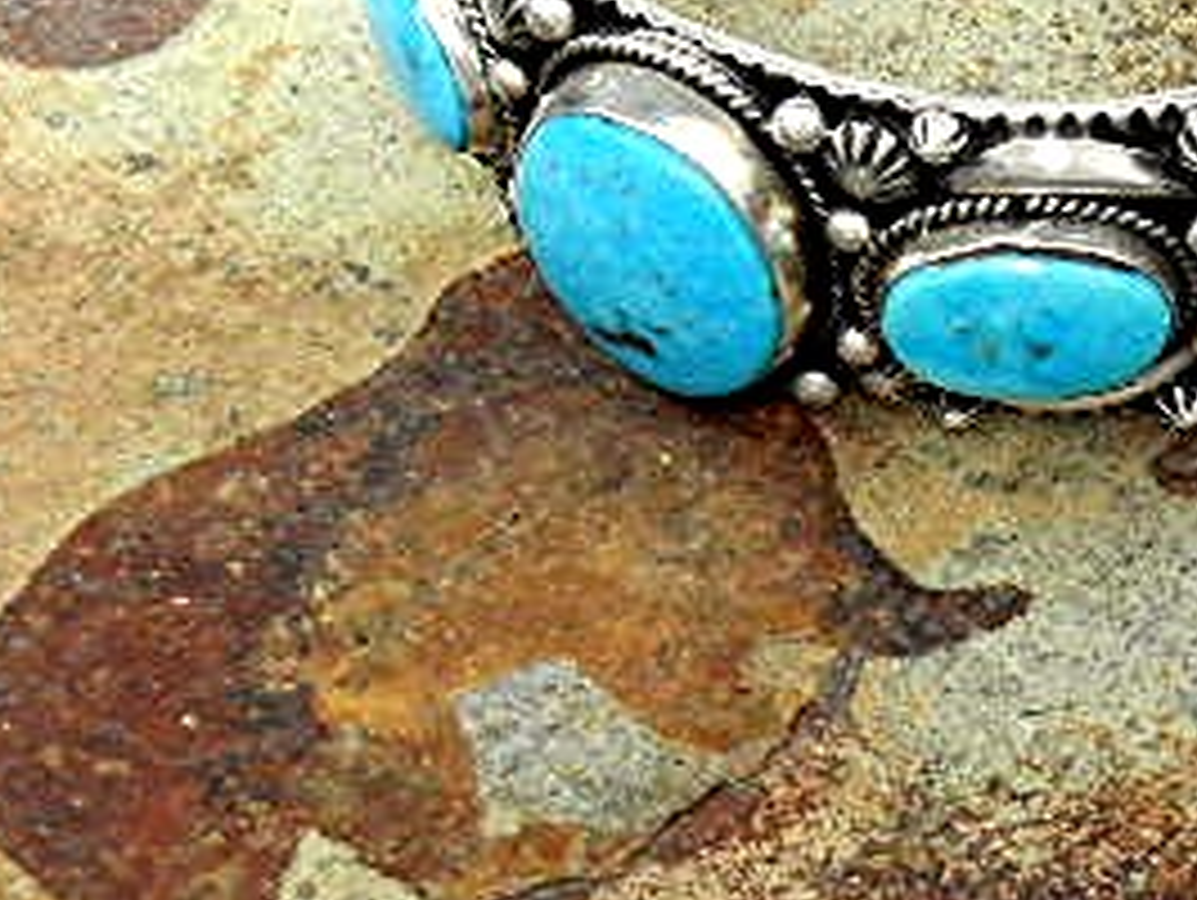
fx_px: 6403
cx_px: 1017
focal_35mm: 185
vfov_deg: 8.0
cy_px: 405
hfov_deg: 10.6
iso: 629
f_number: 4.3
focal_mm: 13.9
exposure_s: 1/30
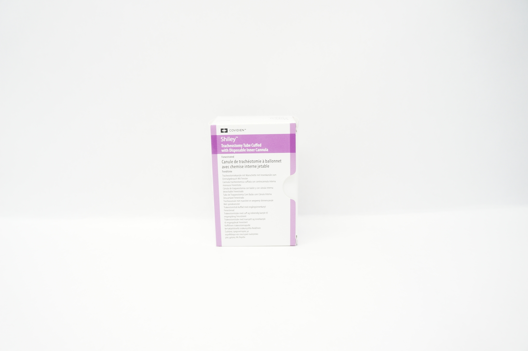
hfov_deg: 67.4
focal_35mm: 27
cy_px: 176
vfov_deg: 47.8
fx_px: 396
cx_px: 264
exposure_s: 1/60
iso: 400
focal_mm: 18
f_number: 4
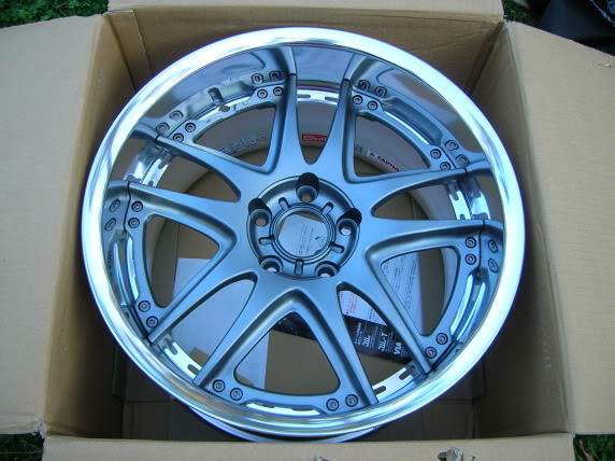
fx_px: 604
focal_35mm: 34
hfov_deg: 54.0
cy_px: 230
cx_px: 308
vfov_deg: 41.7
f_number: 2.9
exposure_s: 1/49.6
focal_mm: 5.7
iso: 50
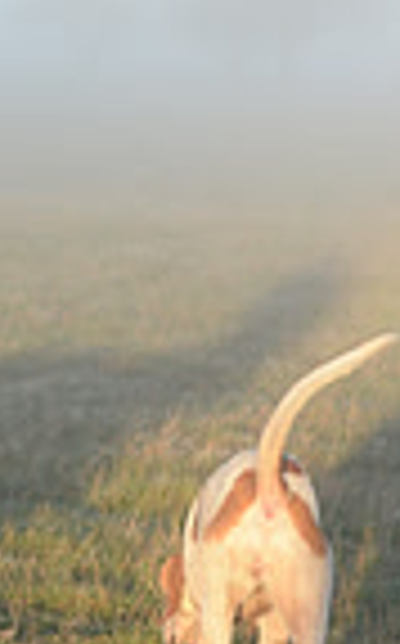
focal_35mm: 290
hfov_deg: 4.4
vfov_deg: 7.2
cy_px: 243
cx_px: -611
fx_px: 5074
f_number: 7.1
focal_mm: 70
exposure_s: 1/1000
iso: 1250
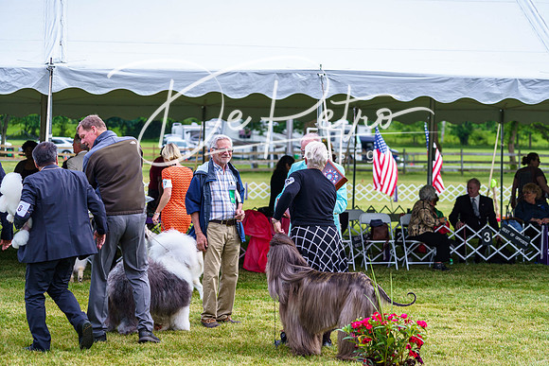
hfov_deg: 21.7
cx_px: 274
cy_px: 183
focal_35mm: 94
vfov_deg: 14.6
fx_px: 1434
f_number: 4
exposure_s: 1/500
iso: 200
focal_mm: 94
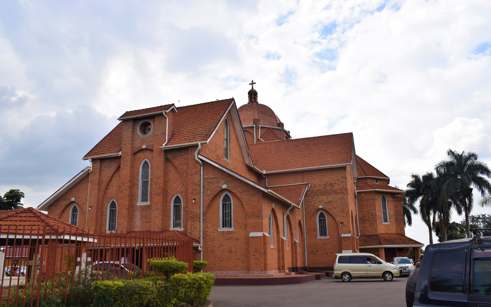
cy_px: 158
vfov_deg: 44.5
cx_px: 247
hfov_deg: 66.5
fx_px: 375
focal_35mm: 28
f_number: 9
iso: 200
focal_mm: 18
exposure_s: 1/320
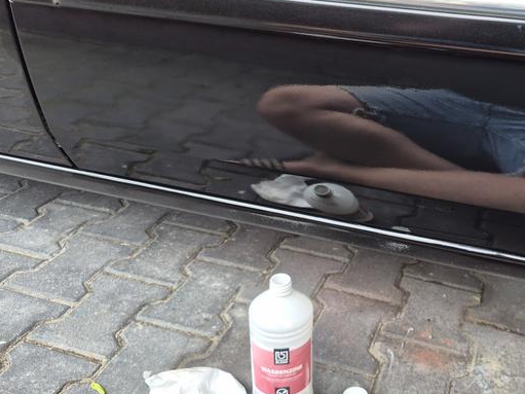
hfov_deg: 50.3
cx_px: 359
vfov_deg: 39.6
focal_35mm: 36
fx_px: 546
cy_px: 212
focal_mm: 5.4
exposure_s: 1/180
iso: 32
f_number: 1.8
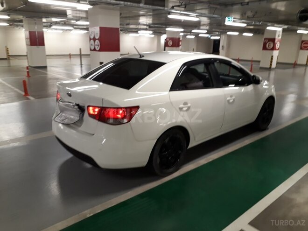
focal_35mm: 27
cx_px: 154
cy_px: 116
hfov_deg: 65.3
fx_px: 240
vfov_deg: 51.4
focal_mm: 3.6
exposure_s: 1/30
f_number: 1.9
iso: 100
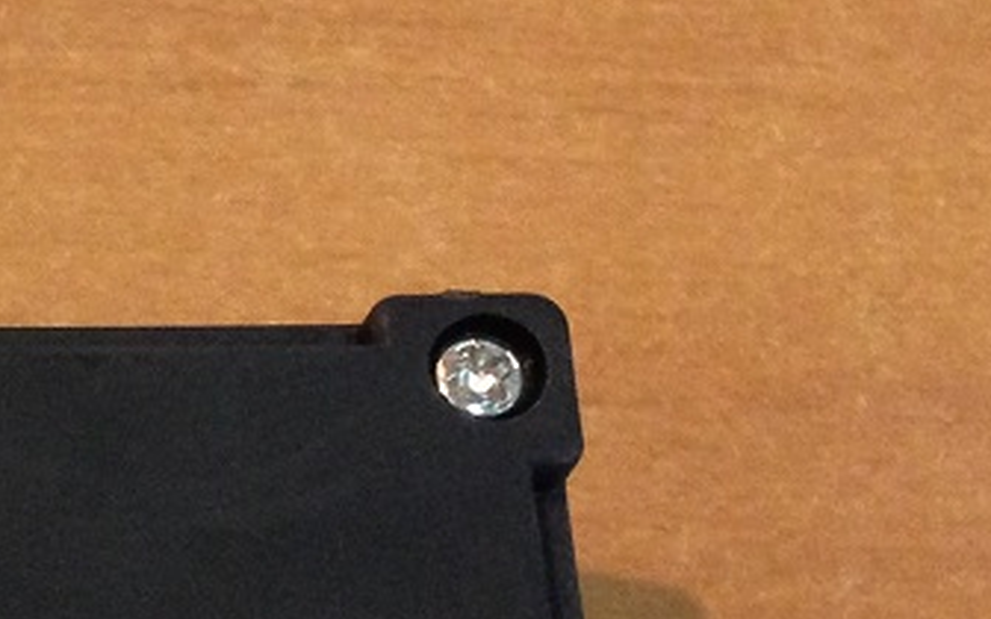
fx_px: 3376
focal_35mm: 125
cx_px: -613
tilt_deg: -72.3
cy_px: 990
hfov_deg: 15.1
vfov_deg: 10.1
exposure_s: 1/20
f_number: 2.4
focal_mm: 4.12
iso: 250
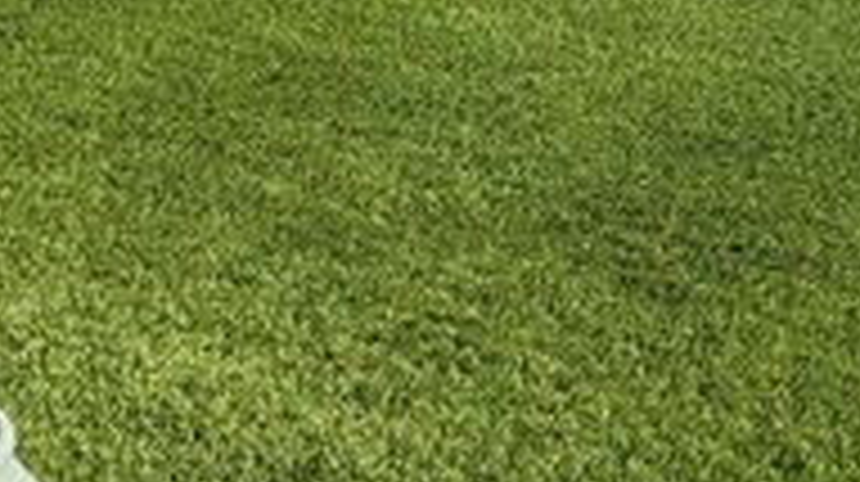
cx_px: 410
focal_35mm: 152
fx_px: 3463
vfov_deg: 7.0
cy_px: -1014
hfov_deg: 14.2
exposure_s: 1/1073
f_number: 1.8
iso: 40
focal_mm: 5.4
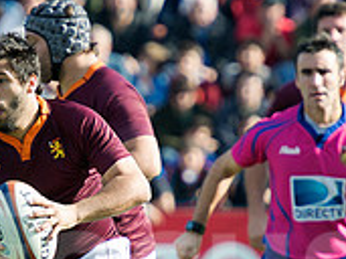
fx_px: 8160
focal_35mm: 817
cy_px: 254
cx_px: -136
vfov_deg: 1.8
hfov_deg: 2.4
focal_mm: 250
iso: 500
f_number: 4
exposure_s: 1/800
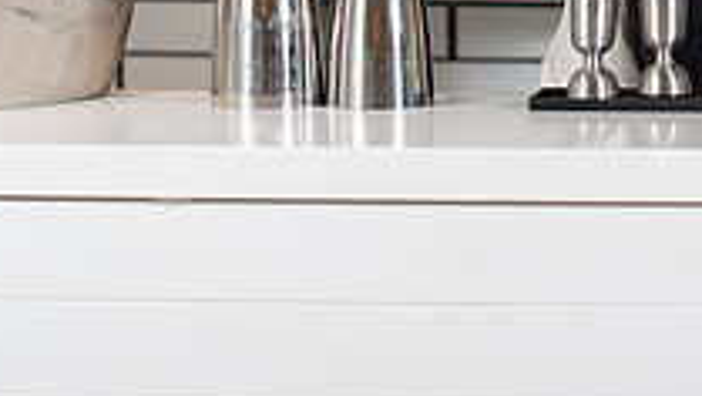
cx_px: 874
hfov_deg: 13.4
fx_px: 2888
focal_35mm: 155
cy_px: -118
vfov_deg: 7.8
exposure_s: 1/200
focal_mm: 50
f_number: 3.5
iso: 200
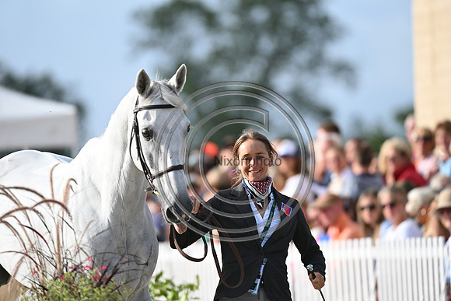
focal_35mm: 400
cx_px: 226
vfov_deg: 3.4
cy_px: 150
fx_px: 5012
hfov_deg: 5.2
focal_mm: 400
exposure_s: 1/1600
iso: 450
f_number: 5
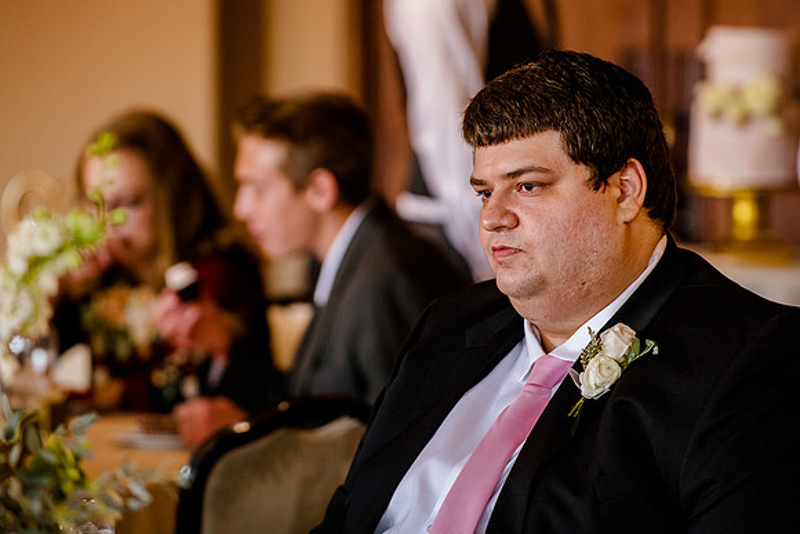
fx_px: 4815
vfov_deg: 6.3
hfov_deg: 9.5
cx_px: 432
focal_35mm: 217
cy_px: 239
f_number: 4
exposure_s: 1/100
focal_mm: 180
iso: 2000
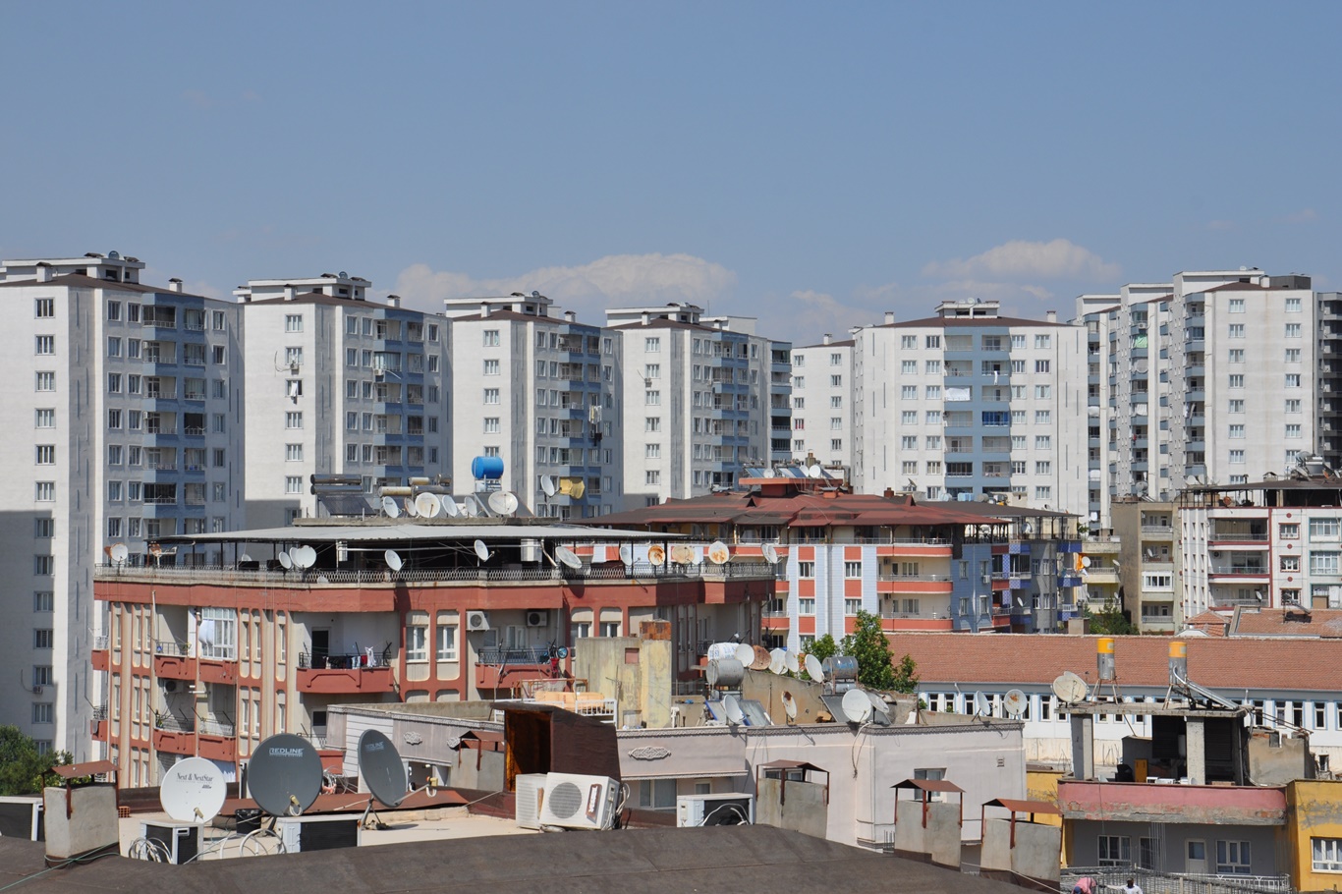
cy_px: 447
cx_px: 671
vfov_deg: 13.8
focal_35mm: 99
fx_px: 3689
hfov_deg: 20.6
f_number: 10
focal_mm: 66
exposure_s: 1/500
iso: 200
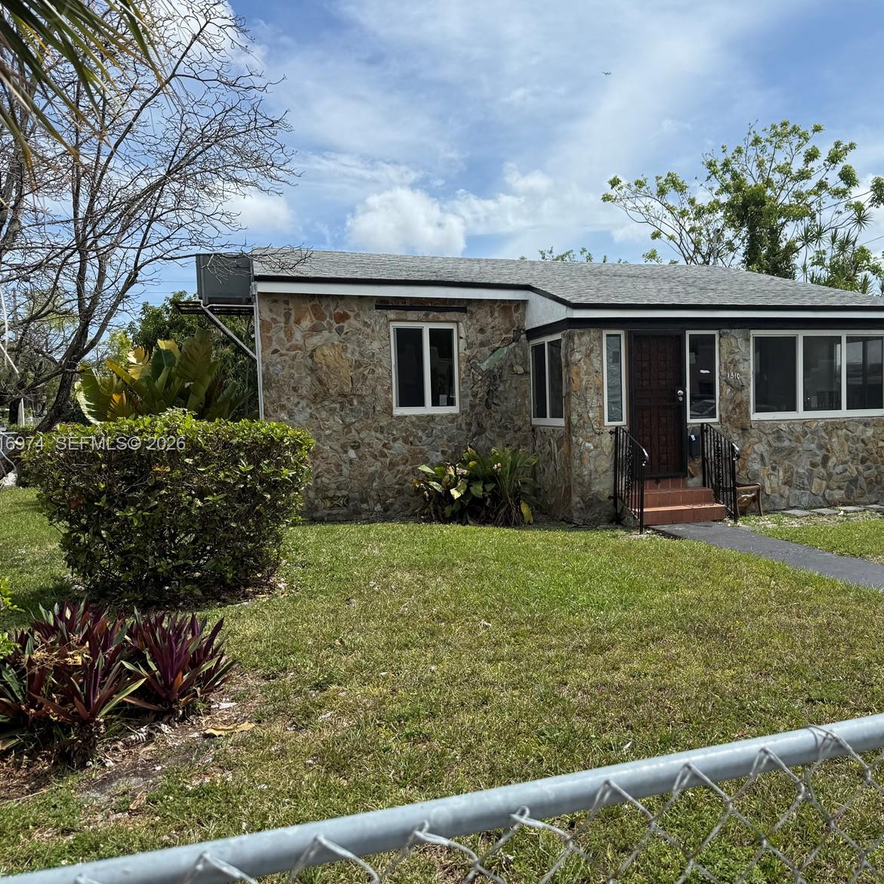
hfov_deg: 55.0
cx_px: 555
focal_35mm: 29
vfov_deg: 55.6
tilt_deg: -2.8
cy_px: 445
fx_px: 838
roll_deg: +1.3
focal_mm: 6.76
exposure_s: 1/5714
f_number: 1.78
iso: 80
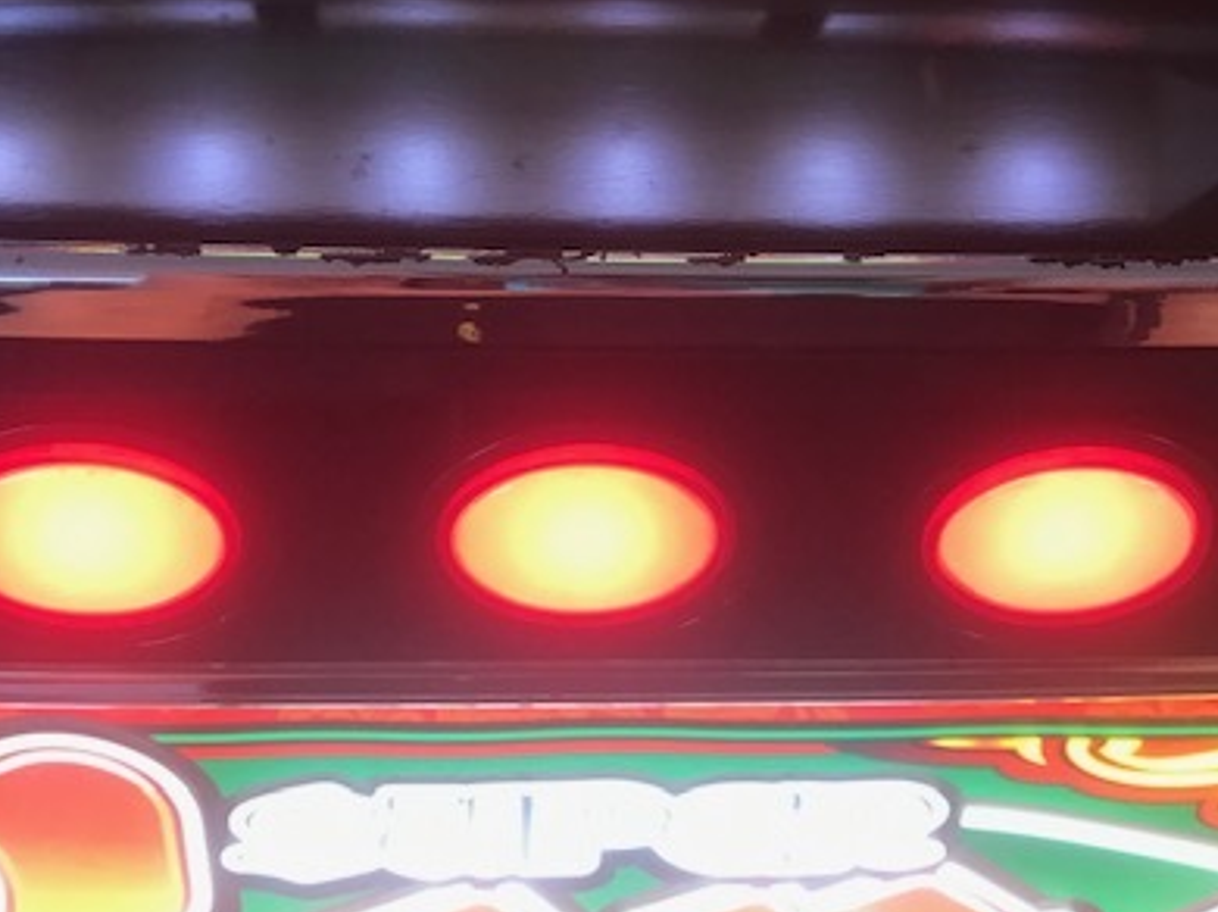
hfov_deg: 41.2
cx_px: 575
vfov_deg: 31.2
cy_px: 284
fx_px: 1618
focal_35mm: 46
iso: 40
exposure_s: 1/15
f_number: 1.8
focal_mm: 3.99
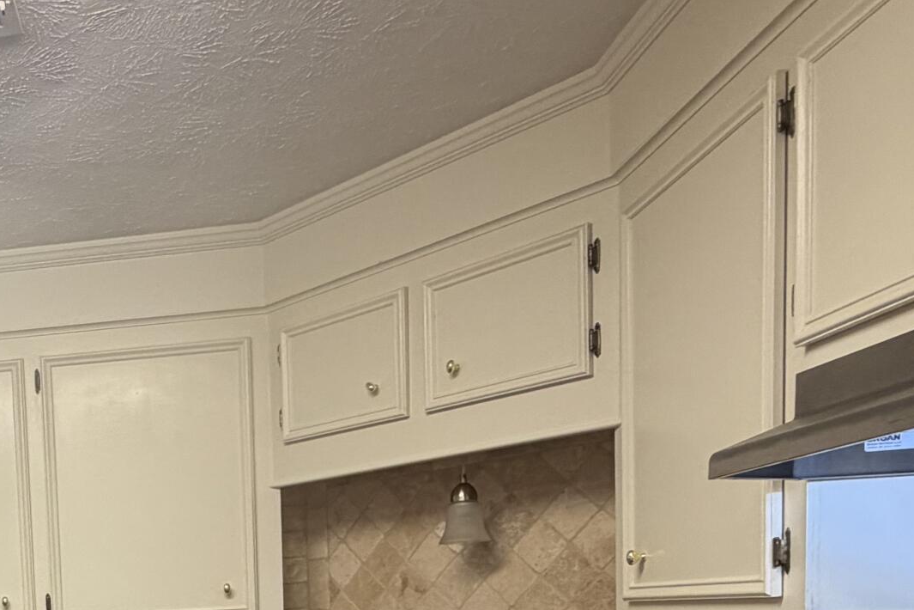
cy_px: 718
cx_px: 15
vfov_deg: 28.6
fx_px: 1041
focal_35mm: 41
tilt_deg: -6.2
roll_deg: +3.3
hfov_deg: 41.6
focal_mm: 2.22
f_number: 2.2
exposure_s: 1/60
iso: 200
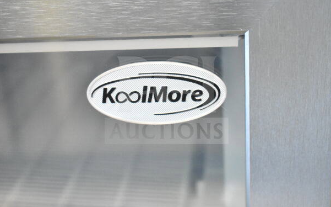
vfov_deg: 22.0
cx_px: 166
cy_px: 100
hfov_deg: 34.6
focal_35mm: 59
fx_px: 532
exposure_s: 1/60
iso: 12800
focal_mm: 38
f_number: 4.8
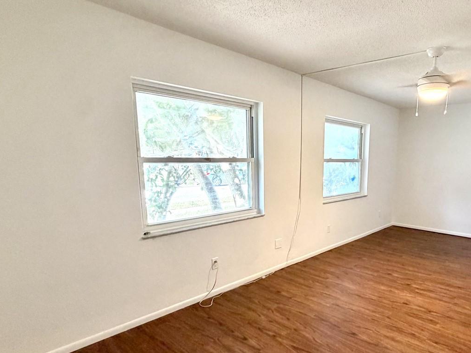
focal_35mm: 22
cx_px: 316
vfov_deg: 60.7
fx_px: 299
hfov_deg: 73.9
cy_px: 209
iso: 400
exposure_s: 1/60
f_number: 2.2
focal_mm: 2.22
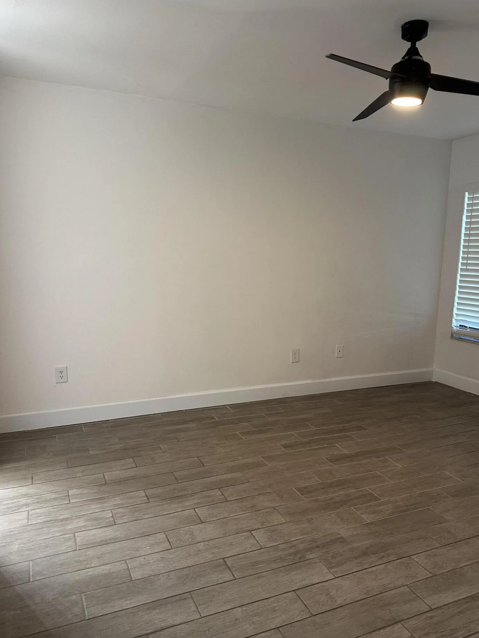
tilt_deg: -9.7
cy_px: 334
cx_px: 254
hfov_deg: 53.0
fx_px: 480
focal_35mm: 26
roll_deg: -1.6
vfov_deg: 67.3
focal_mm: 6.86
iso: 250
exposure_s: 1/60
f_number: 1.78
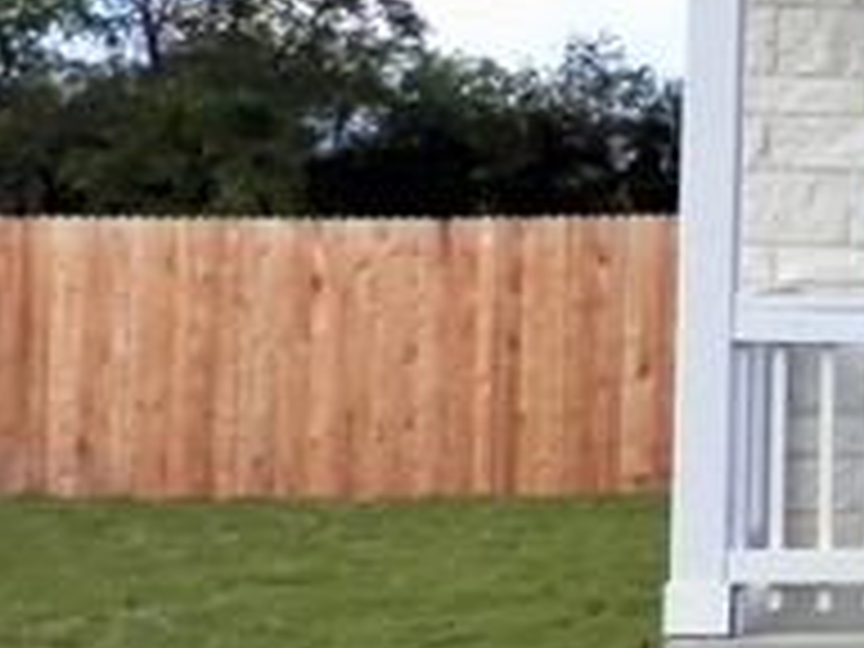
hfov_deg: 12.2
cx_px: 2002
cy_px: 220
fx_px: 3320
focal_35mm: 133
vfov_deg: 11.1
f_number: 8.7
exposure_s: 1/125
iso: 80
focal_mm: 4.5
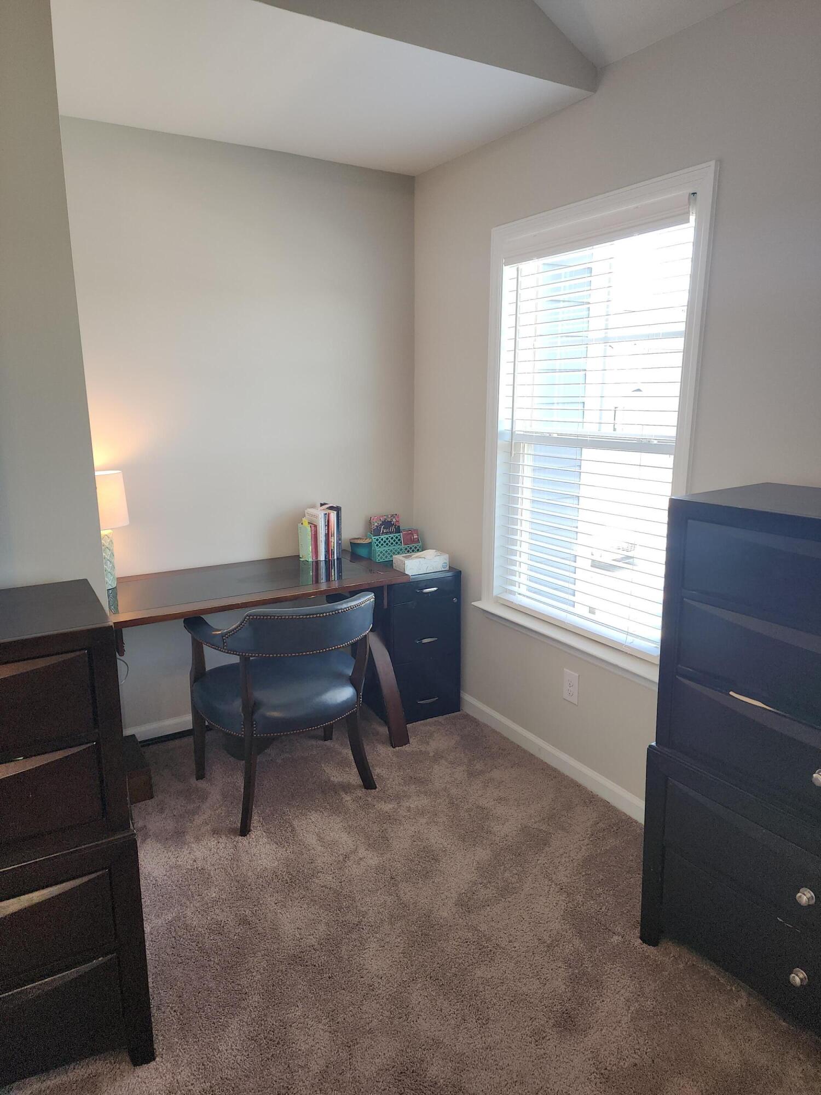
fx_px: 727
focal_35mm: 23
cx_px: 410
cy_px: 548
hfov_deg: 58.9
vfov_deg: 73.9
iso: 50
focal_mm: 6.4
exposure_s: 1/60
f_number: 1.8
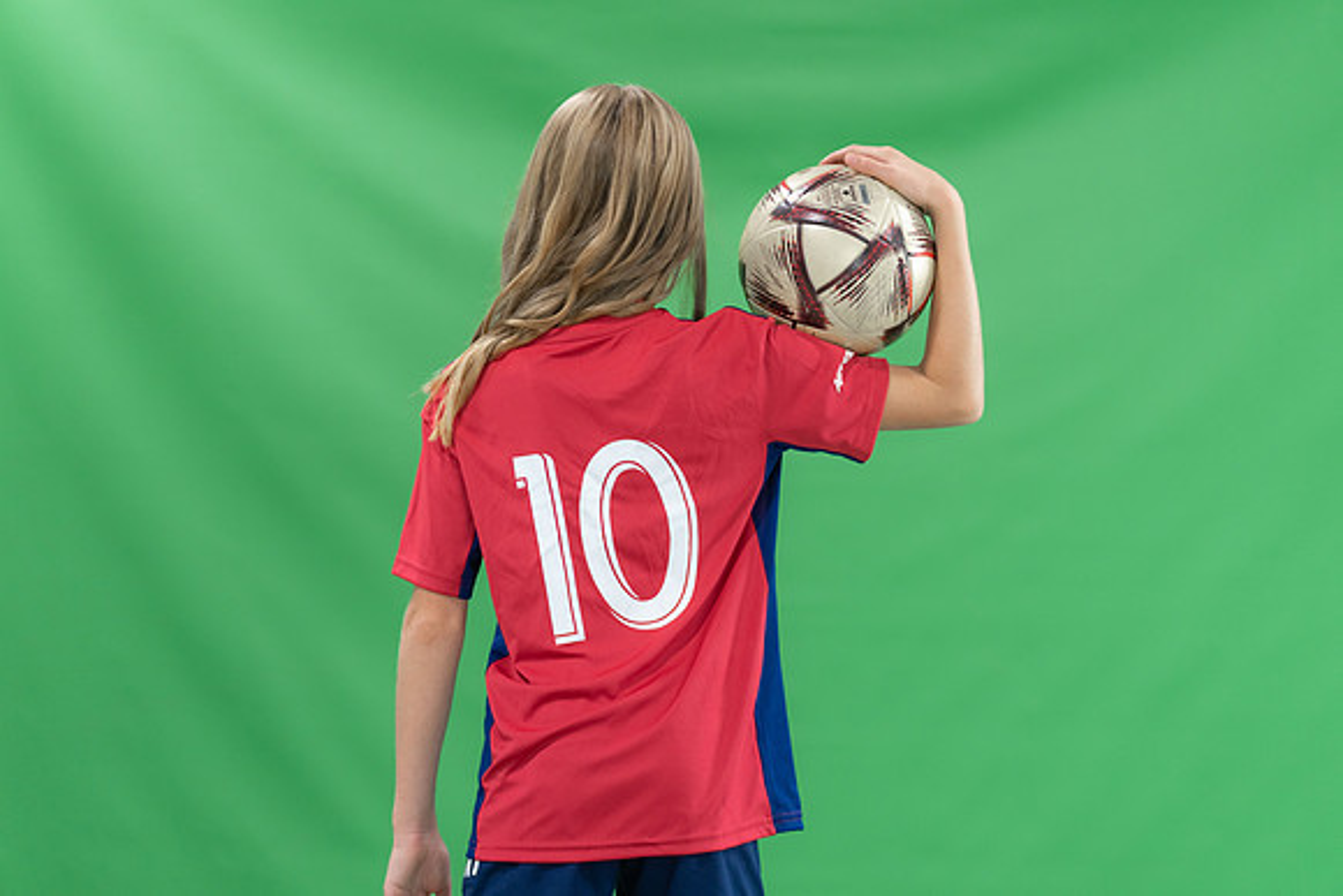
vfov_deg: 9.3
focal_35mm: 147
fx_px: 5485
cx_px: 672
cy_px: 448
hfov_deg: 14.0
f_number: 2.8
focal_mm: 147
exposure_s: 1/250
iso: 1000
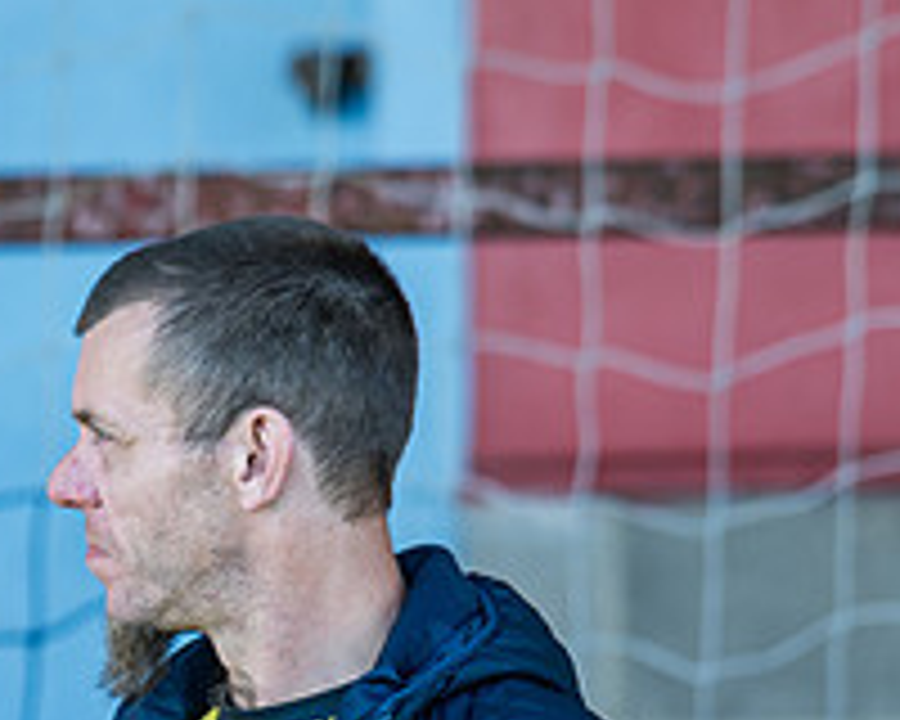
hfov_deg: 2.9
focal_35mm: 666
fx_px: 17740
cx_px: -251
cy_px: 984
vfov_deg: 2.3
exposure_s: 1/160
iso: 50
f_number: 2.4
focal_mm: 135
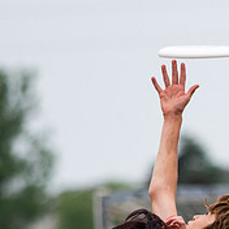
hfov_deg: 1.2
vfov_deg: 1.2
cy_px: 282
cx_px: 285
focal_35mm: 1507
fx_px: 11279
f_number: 5
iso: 800
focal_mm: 300
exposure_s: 1/3200
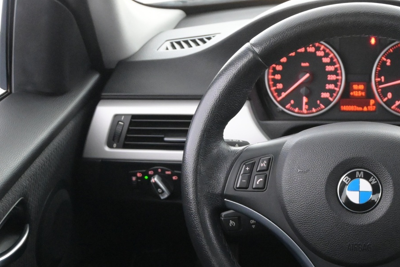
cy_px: 217
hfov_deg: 29.1
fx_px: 737
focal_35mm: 66
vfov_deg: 20.3
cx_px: 359
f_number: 4.2
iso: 5600
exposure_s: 1/40
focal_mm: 24.5
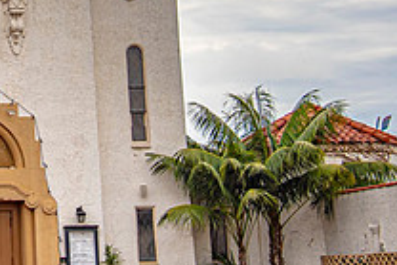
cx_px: -45
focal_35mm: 107
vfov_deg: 12.7
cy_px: 4
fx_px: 1181
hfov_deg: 18.3
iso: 160
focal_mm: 38
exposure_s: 1/1000
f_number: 4
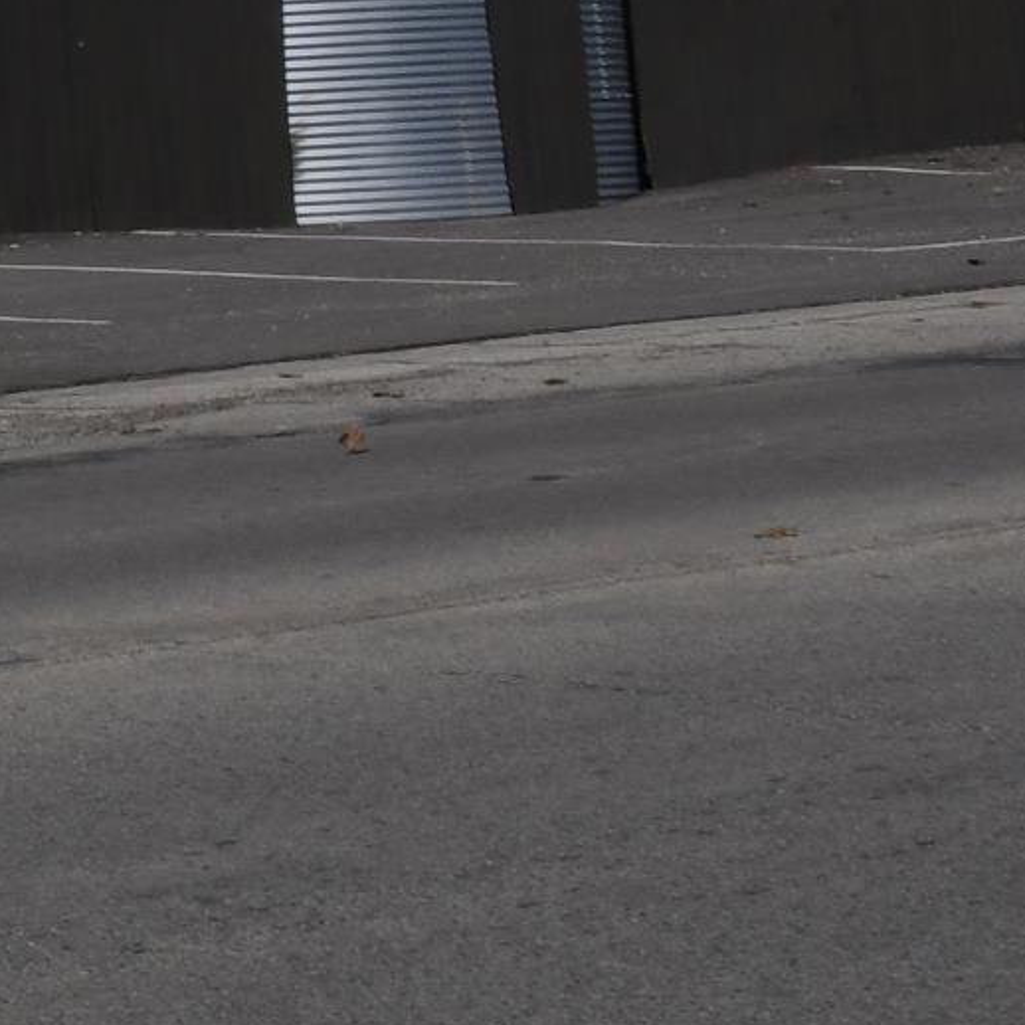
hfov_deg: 10.4
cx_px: -1684
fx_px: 4590
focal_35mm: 137
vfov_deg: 12.2
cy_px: -485
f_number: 22
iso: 400
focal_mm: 20
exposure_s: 1/400
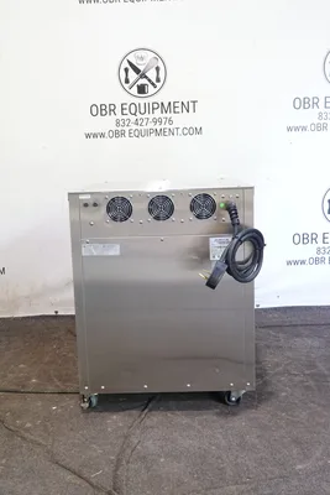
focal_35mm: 43
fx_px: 591
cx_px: 165
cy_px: 248
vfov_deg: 45.4
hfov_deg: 31.2
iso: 320
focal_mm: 15.9
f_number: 4
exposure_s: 1/13
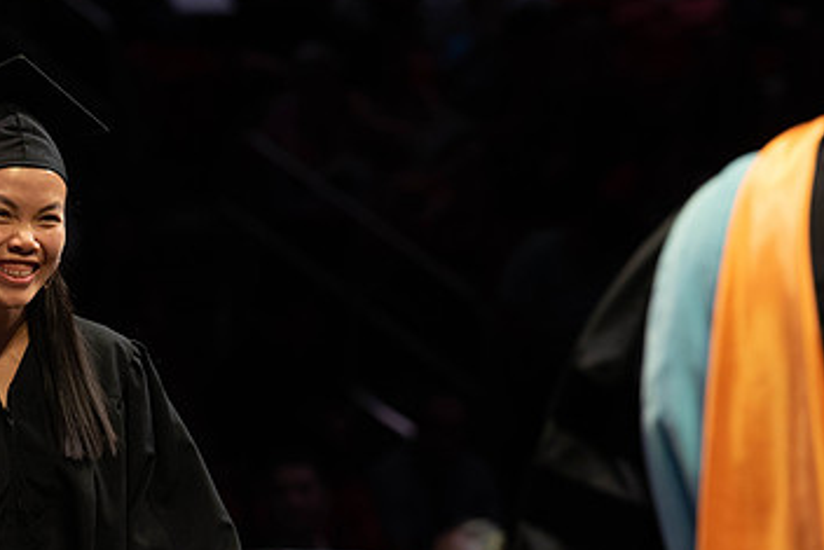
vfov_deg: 4.4
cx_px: 125
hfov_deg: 6.6
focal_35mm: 313
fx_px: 7167
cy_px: 337
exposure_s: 1/320
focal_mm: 180
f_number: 4.5
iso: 1600
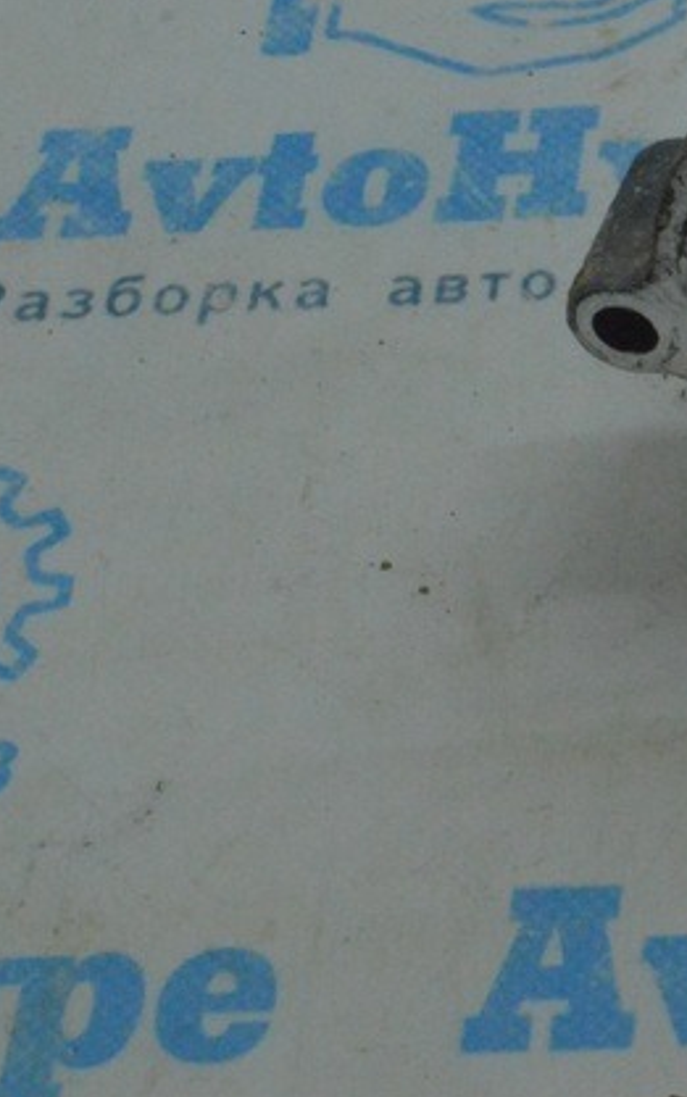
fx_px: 3479
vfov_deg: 17.8
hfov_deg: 10.7
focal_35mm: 116
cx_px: 1158
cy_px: 288
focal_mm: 31
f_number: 29
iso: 4500
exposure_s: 1/60
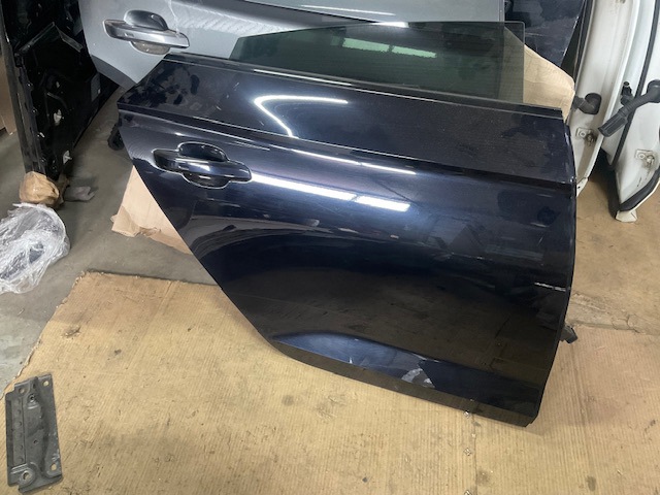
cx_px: 330
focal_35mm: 29
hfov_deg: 61.7
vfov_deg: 48.2
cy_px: 248
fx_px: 553
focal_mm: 3
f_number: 1.8
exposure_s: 1/25
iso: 250
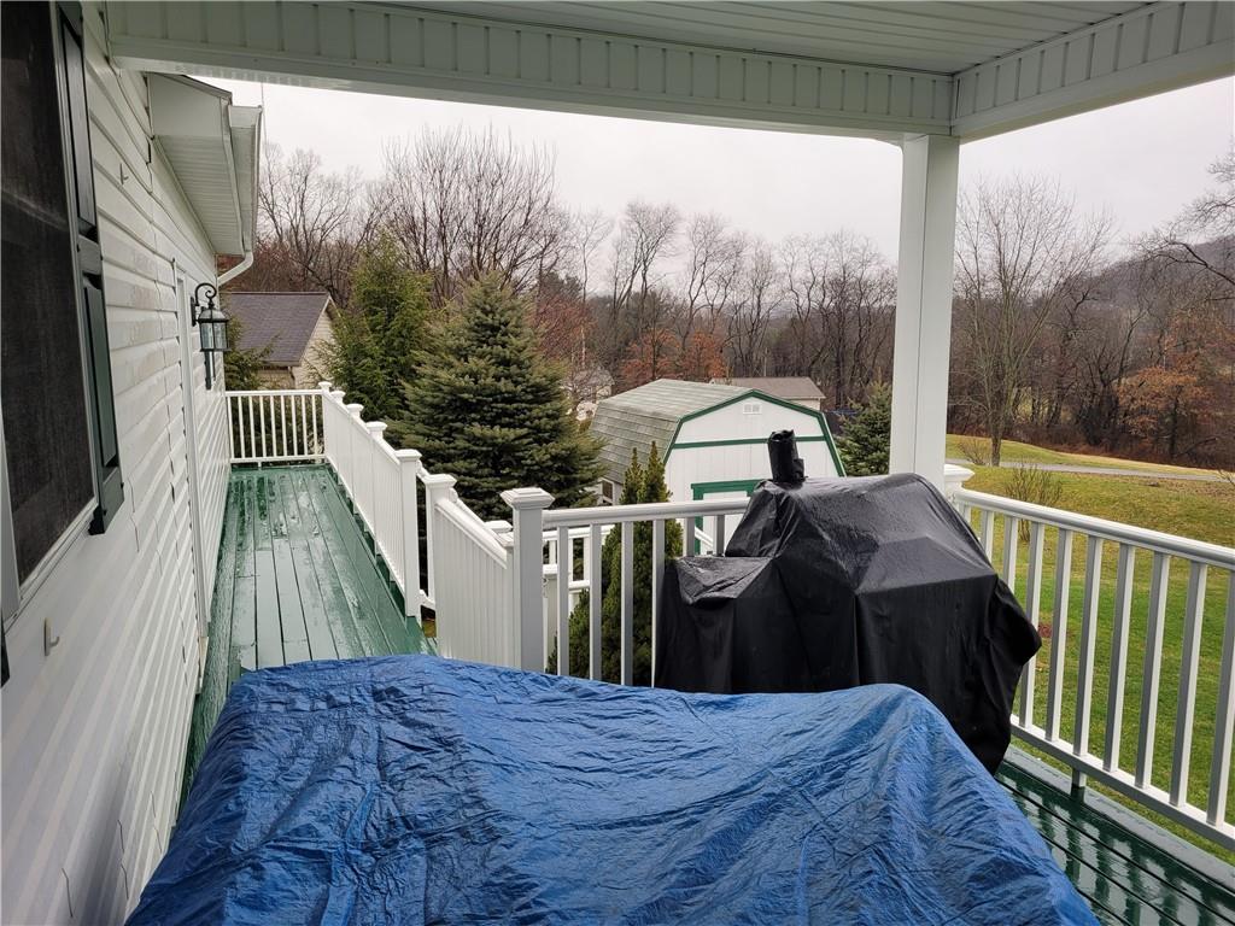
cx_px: 618
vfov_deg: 53.1
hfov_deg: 67.3
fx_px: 928
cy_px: 463
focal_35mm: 26
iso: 40
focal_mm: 5.4
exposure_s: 1/134
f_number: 1.8
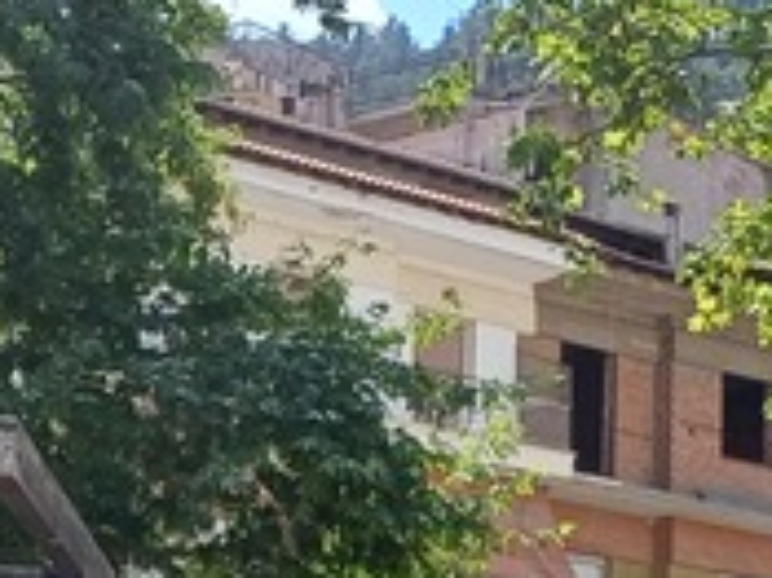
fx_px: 3187
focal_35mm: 143
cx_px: -176
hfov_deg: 13.4
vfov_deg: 9.8
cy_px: 1055
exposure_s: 1/1024
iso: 50
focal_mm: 4.65
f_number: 1.8
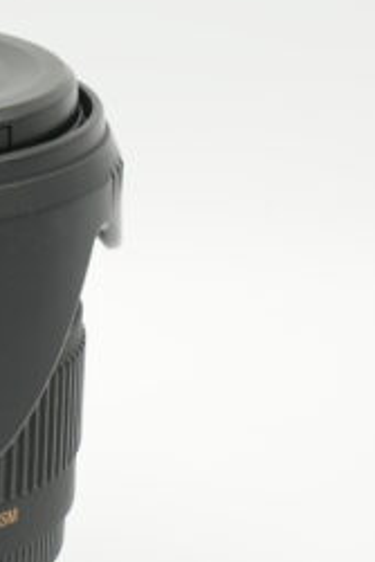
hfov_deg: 7.7
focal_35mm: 176
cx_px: -139
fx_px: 2749
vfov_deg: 11.6
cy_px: 380
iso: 320
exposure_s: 1/80
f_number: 11
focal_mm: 49
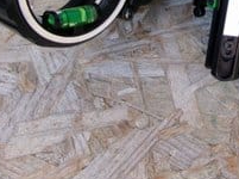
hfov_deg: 27.9
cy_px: 10
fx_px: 462
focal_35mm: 67
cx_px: 218
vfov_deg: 21.3
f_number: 3.9
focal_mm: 5.1
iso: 113
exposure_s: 1/34
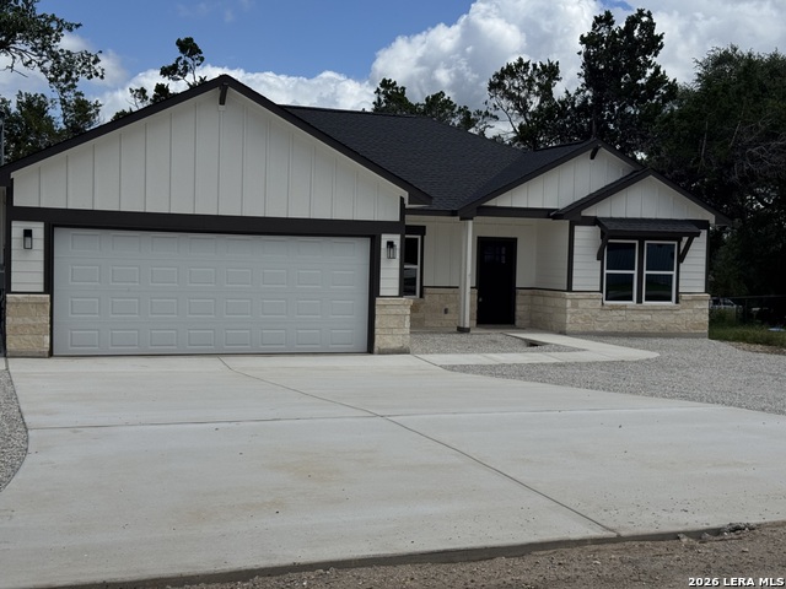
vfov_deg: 30.3
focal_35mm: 48
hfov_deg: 39.7
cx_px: 393
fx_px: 1090
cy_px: 294
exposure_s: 1/9009
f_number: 1.78
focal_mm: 6.76
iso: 64
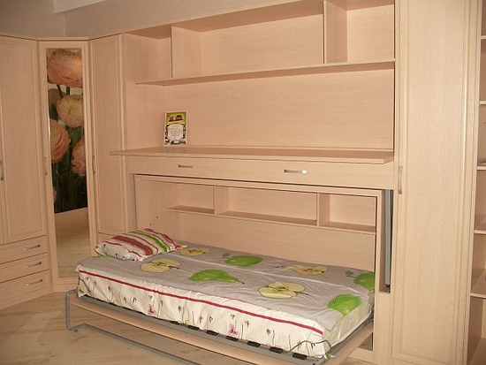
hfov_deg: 55.3
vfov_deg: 43.0
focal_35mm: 33
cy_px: 182
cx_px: 243
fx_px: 464
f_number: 2.8
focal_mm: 7.1
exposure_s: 1/60
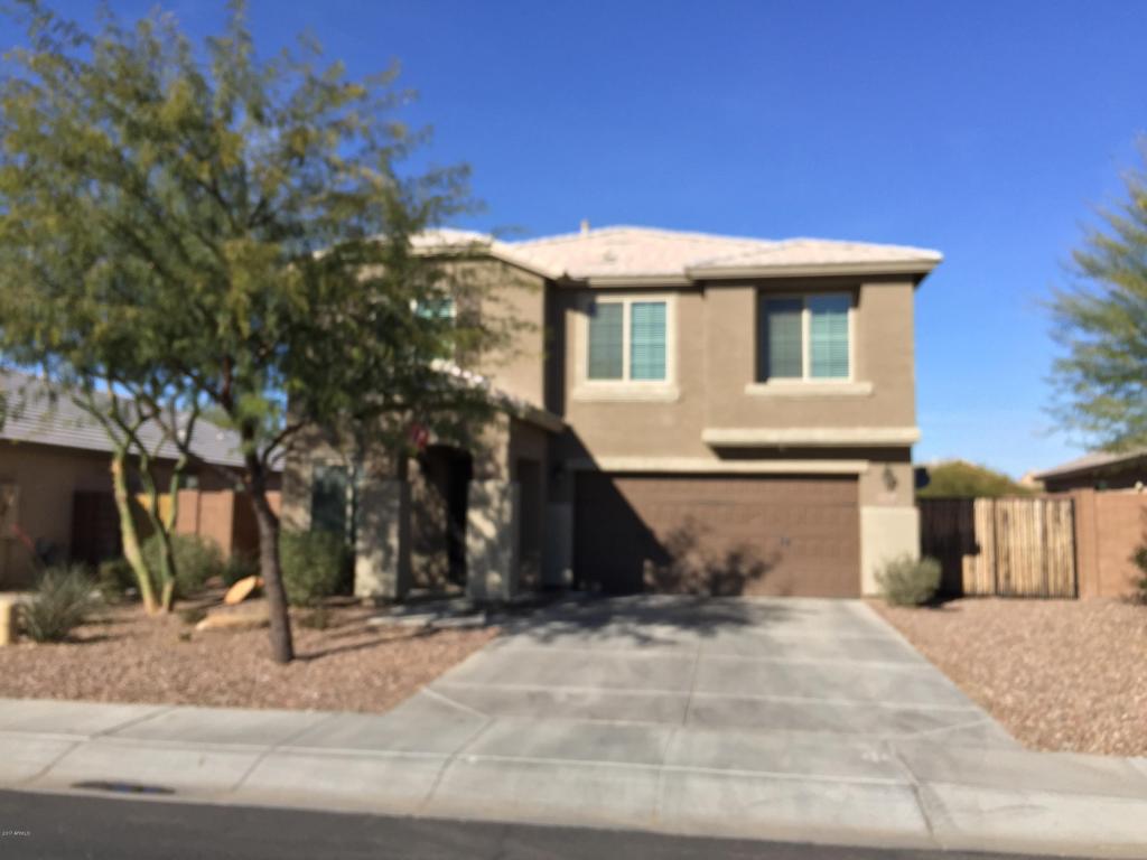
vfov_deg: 48.2
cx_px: 574
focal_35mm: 29
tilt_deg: +6.3
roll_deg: -1.1
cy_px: 430
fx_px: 961
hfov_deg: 61.7
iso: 32
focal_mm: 4.15
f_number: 2.2
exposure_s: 1/1980
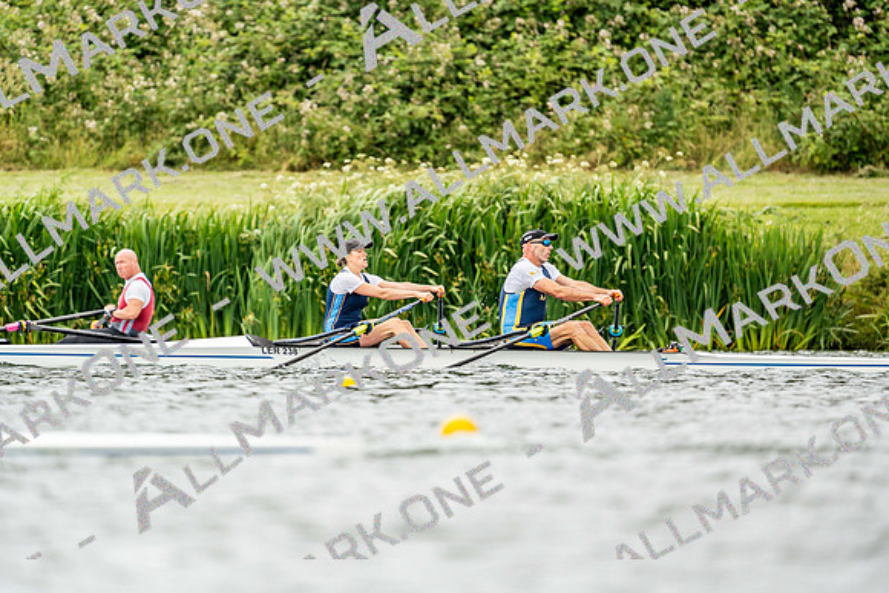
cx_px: 444
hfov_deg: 3.4
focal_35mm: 600
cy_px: 296
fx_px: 14819
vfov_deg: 2.3
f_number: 6.3
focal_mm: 600
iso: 800
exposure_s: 1/2000
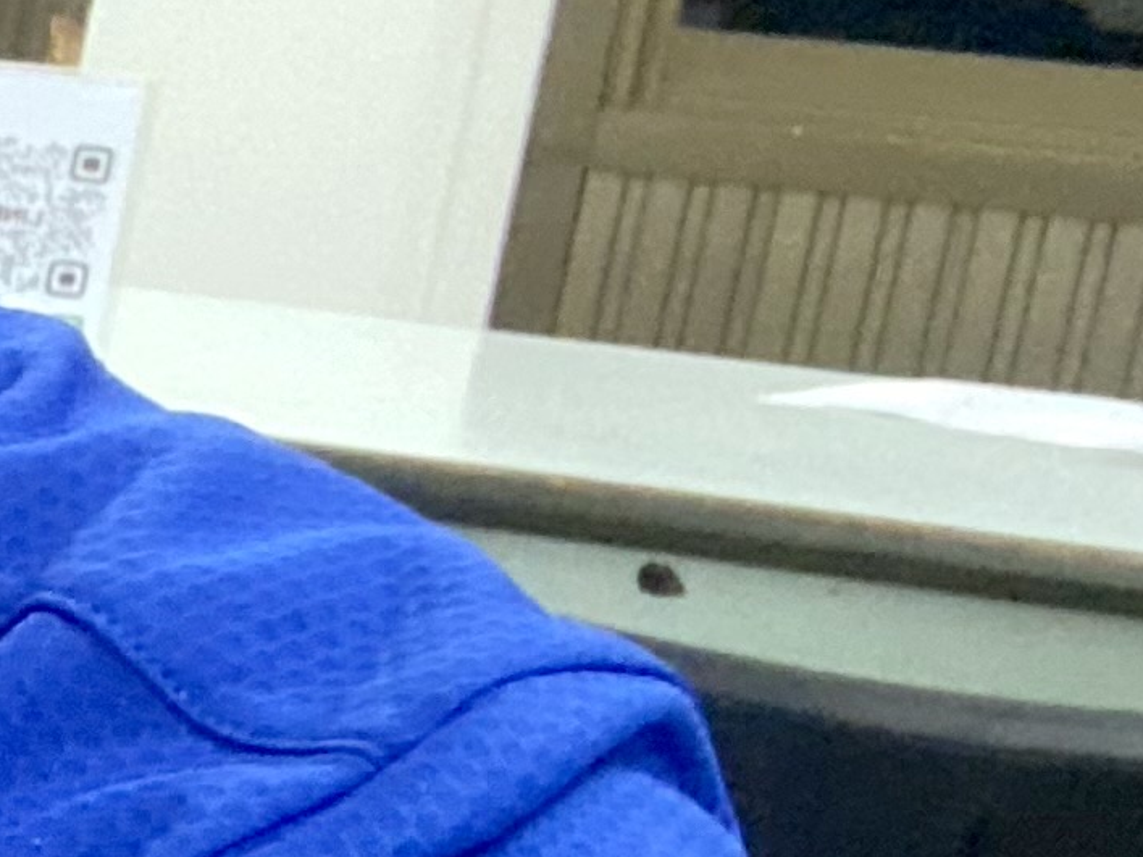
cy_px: 797
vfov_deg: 11.2
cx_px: -2044
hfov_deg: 11.1
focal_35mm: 131
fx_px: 4326
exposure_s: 1/50
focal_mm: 2.71
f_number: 2.2
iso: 250
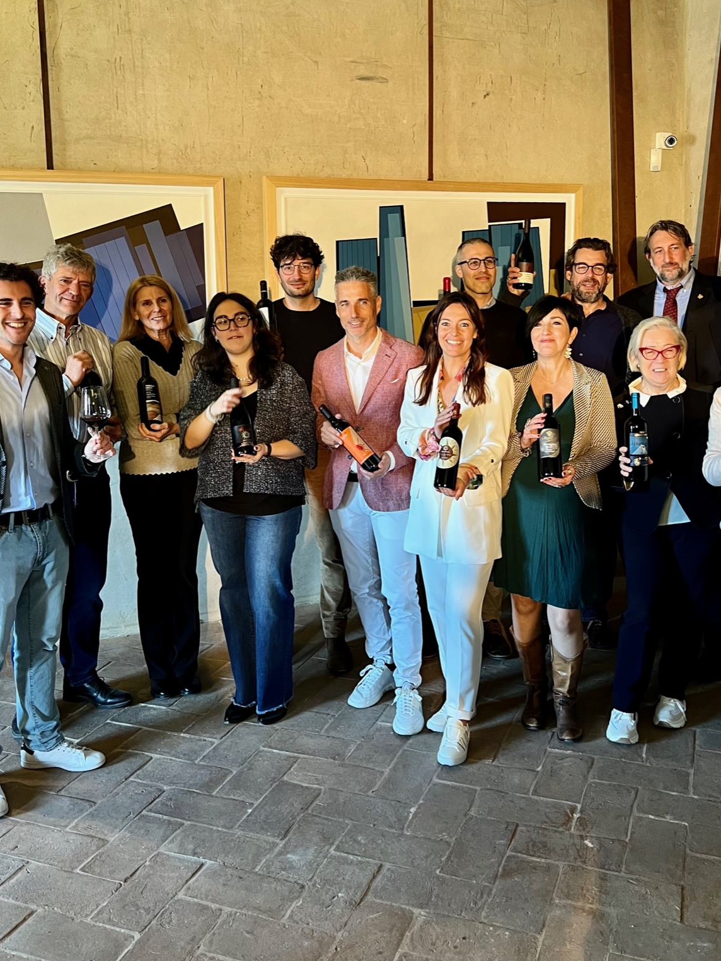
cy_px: 408
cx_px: 374
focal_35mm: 33
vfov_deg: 55.1
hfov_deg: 42.9
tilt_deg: -8.0
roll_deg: -0.6
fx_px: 917
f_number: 1.5
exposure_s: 1/50
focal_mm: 5.7
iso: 200
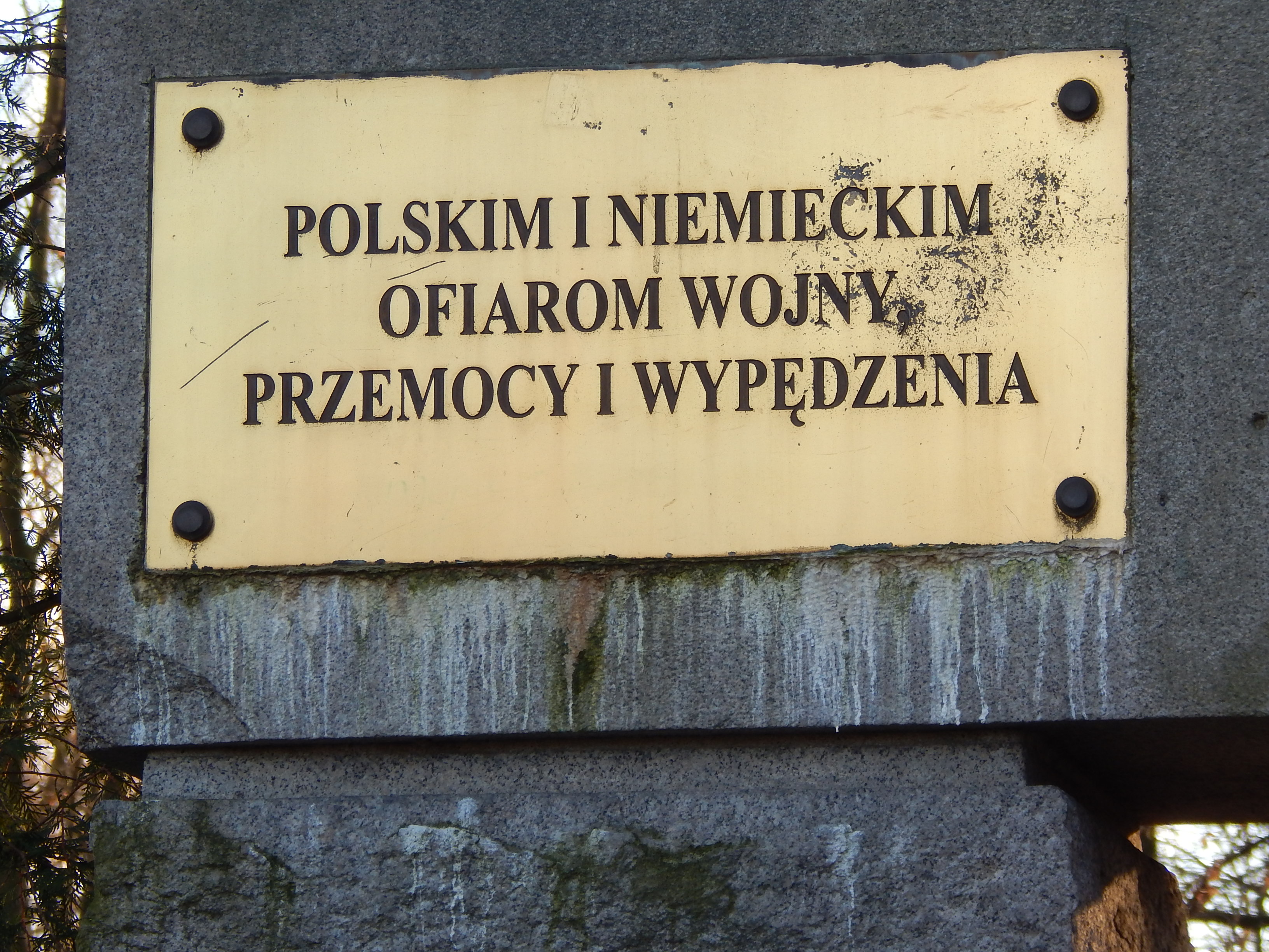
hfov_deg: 8.5
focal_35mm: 232
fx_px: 8505
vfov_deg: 6.4
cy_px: 476
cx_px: 634
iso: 125
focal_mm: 41.7
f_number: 5.6
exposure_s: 1/60
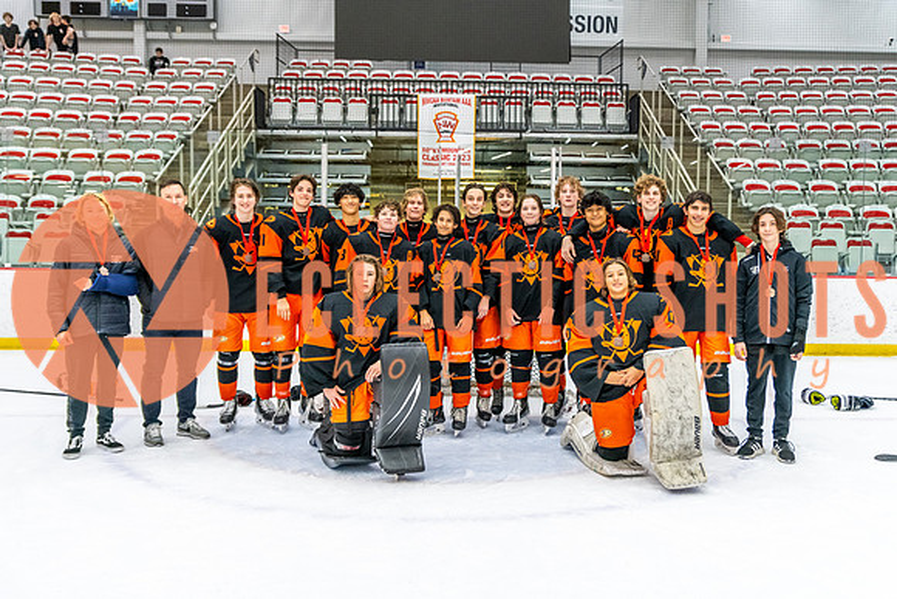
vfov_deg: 40.8
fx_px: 804
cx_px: 467
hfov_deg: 58.3
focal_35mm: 32
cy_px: 300
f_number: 2.8
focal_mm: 31
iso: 4000
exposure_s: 1/640
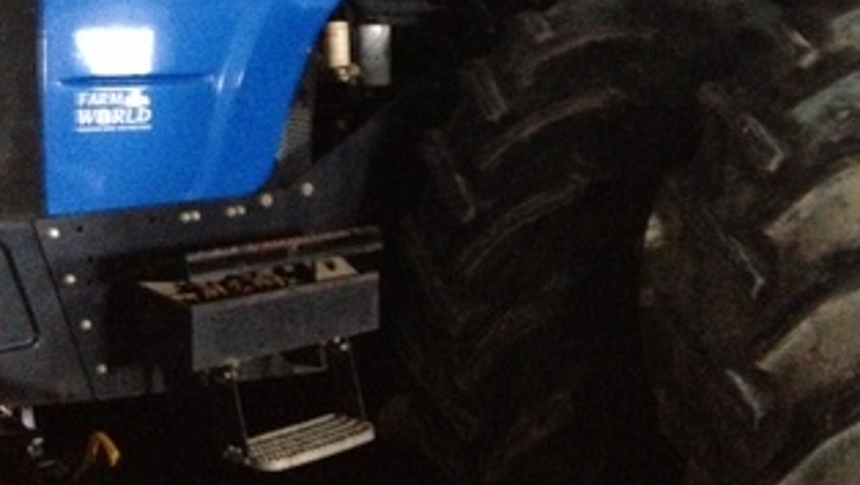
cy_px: 47
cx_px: 553
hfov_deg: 31.7
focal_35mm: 66
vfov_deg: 18.0
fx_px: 1506
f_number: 2.4
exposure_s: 1/15
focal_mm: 4.28
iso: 800
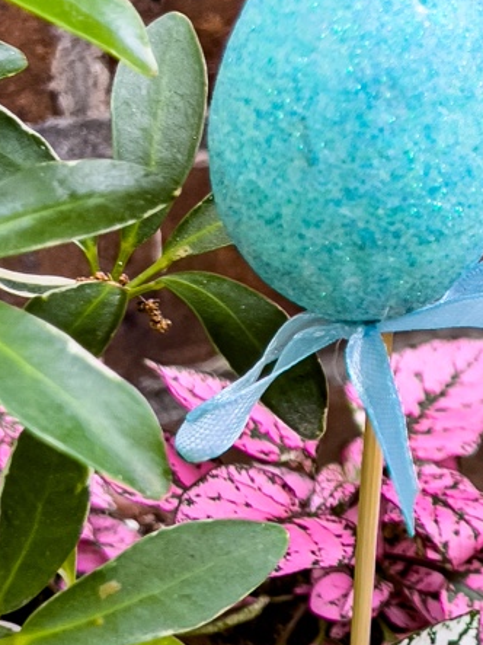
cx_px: 696
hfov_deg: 15.6
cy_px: 325
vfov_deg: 22.3
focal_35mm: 88
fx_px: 1638
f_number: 1.5
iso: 40
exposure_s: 1/120
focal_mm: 5.7
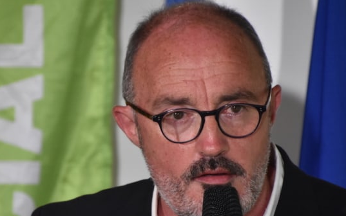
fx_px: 6188
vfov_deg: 2.0
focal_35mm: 656
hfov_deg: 3.2
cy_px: 164
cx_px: 159
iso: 1600
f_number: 6.3
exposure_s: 1/200
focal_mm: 300
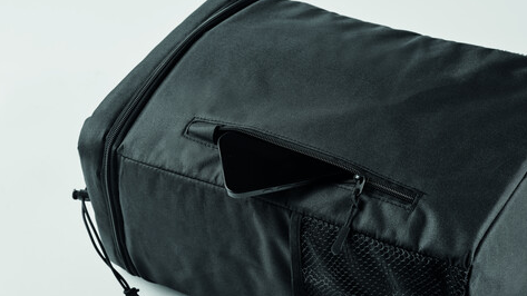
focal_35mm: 90
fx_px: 1258
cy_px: 165
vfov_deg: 13.4
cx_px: 263
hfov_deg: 23.7
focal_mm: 85
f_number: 11
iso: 125
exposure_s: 1/125
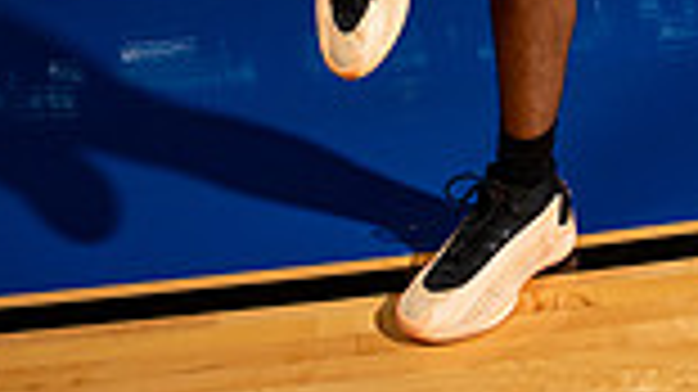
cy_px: -536
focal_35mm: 73
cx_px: 360
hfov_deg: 29.0
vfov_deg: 12.8
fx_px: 1350
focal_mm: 24
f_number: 7.1
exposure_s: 1/125
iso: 250
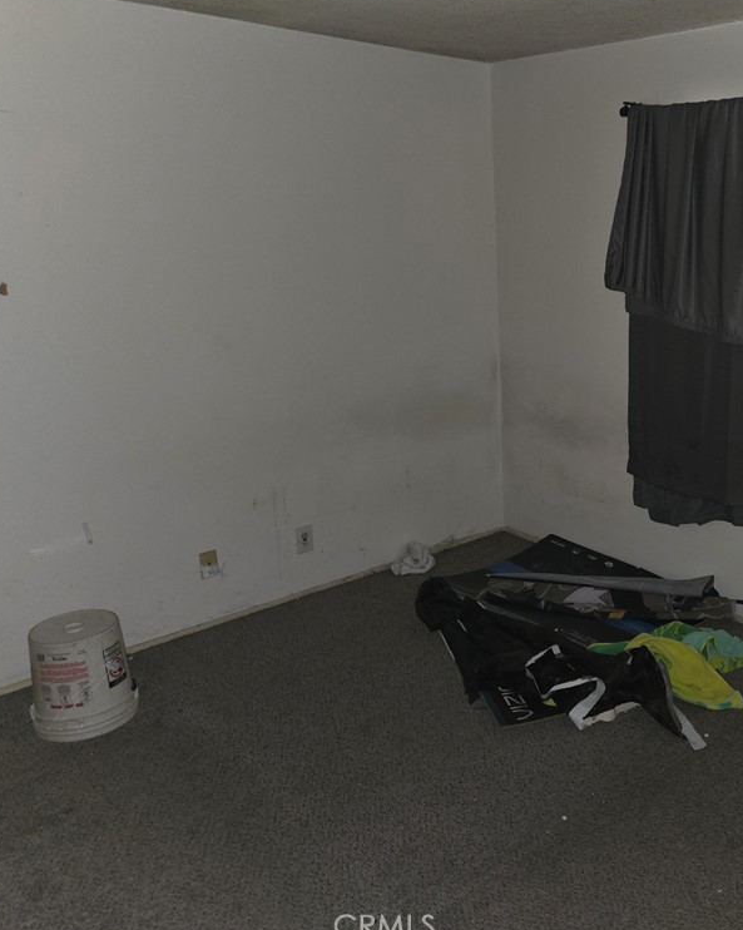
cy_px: 462
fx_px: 853
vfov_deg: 57.2
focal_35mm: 31
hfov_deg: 44.6
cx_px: 604
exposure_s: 1/12
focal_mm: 5.4
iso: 160
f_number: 1.8
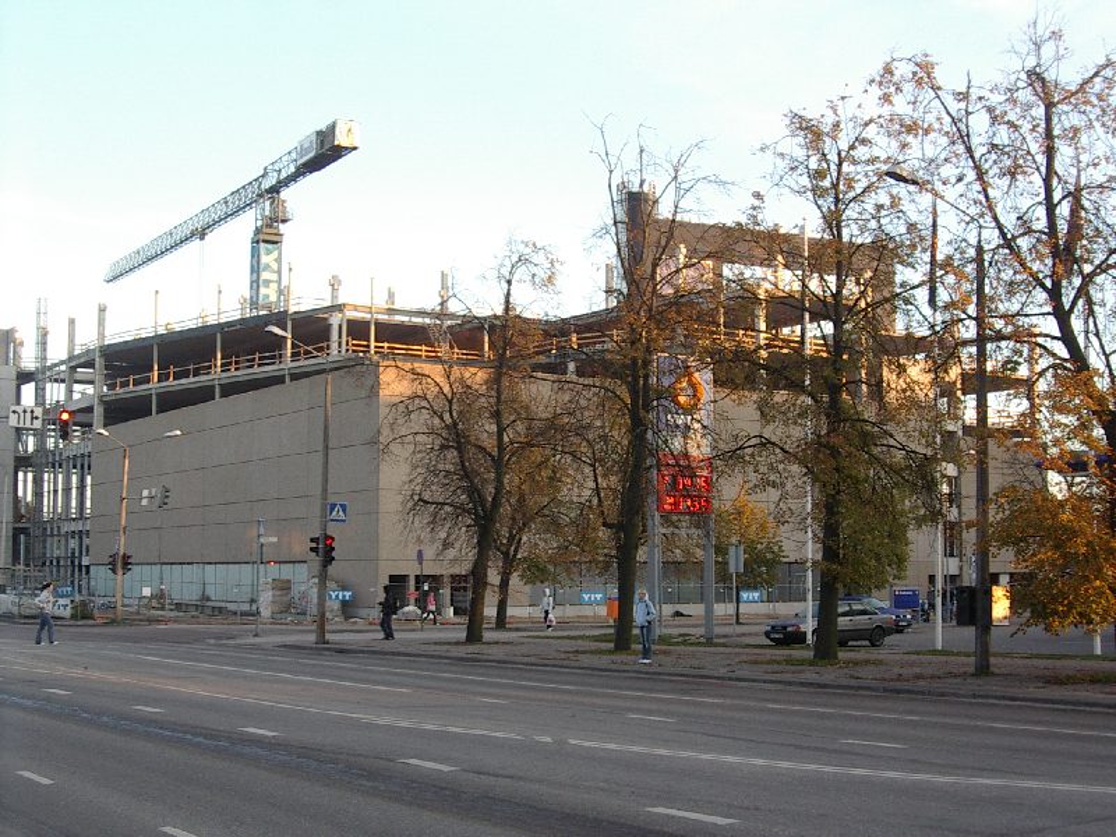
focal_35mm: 52
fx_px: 1676
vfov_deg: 28.0
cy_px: 418
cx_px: 558
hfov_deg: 36.8
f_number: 3
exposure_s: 1/60
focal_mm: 7.8
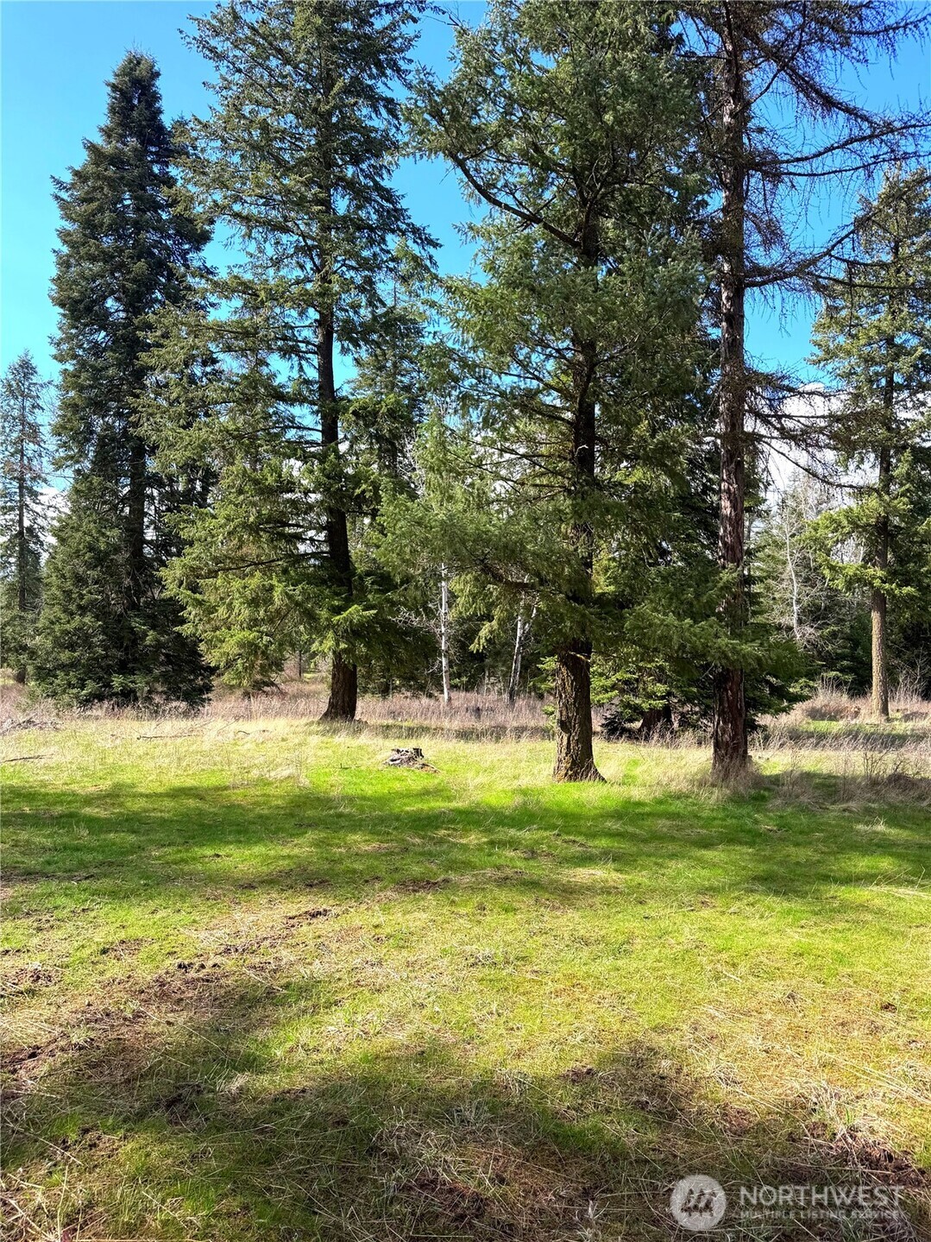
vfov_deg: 71.6
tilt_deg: +2.9
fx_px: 861
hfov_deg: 56.8
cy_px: 621
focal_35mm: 24
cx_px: 466
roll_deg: -0.9
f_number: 1.78
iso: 80
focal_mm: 6.76
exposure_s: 1/1678
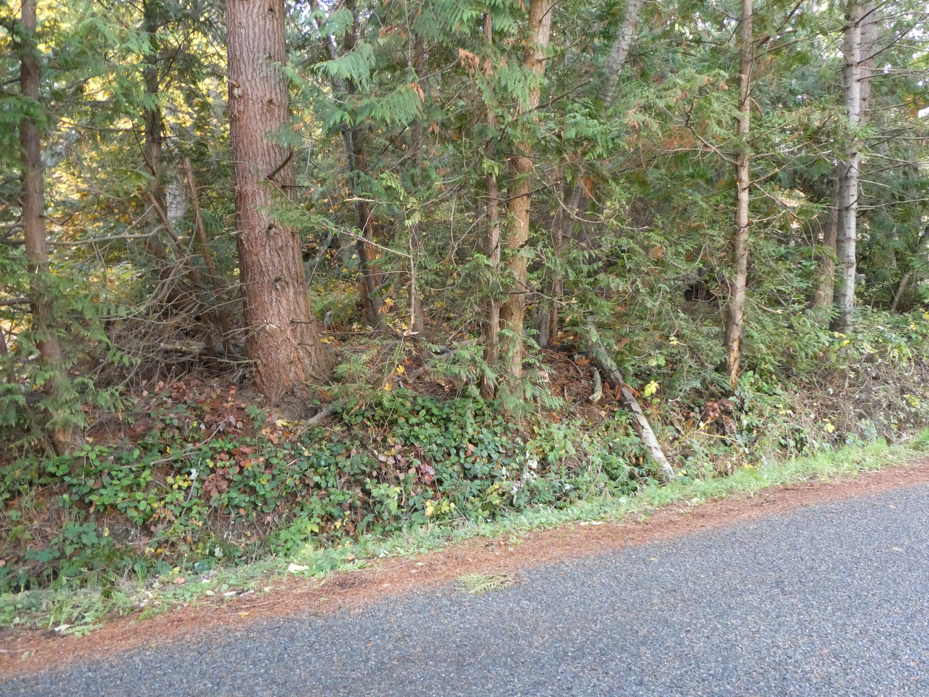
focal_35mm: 24
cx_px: 464
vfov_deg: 56.8
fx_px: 644
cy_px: 348
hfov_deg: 71.6
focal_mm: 4.3
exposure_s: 1/60
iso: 640
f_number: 3.3
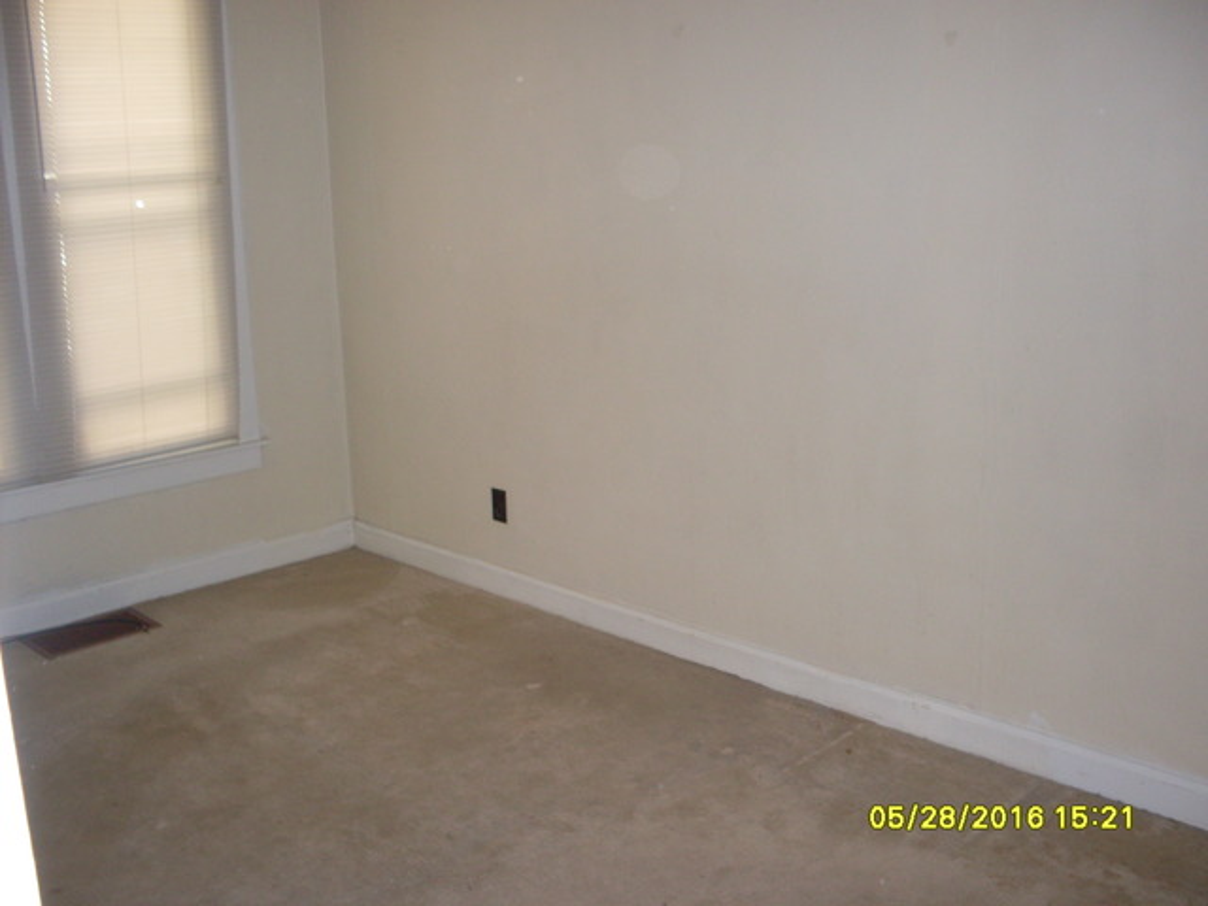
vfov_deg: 37.7
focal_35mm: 38
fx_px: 1326
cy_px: 453
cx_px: 604
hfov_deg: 49.0
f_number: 2.8
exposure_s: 1/45
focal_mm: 6.3
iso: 100
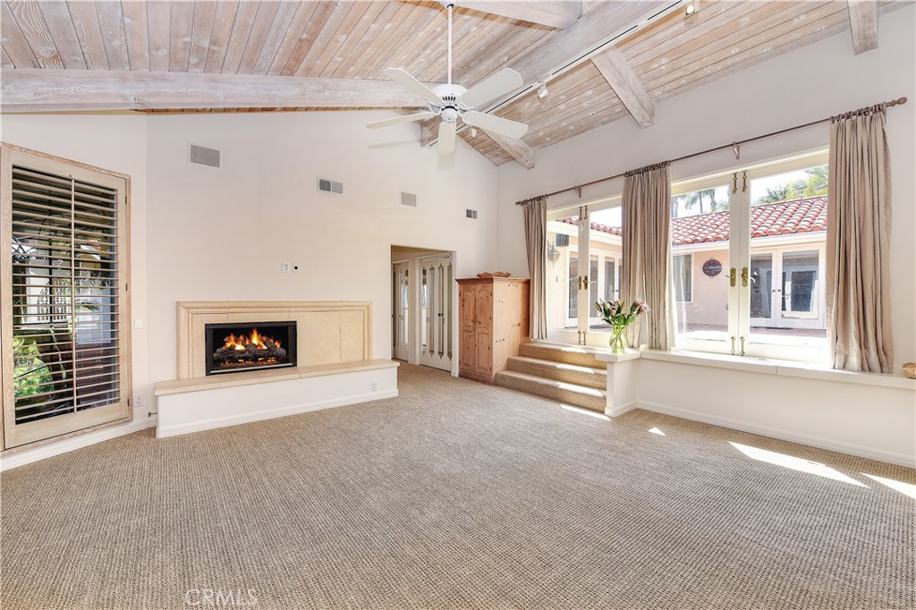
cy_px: 305
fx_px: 356
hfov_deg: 104.3
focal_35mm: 14
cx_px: 458
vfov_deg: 81.2
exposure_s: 1/60
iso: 160
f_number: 7.1
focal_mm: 14
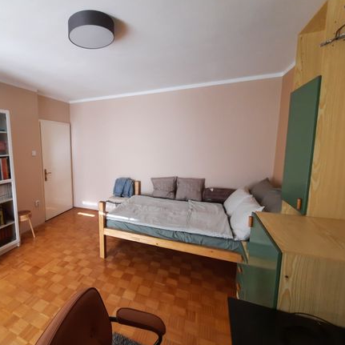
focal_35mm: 16
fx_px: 180
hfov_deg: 84.8
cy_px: 173
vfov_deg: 87.4
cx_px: 118
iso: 125
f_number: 2.2
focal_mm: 1.74
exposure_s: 1/50
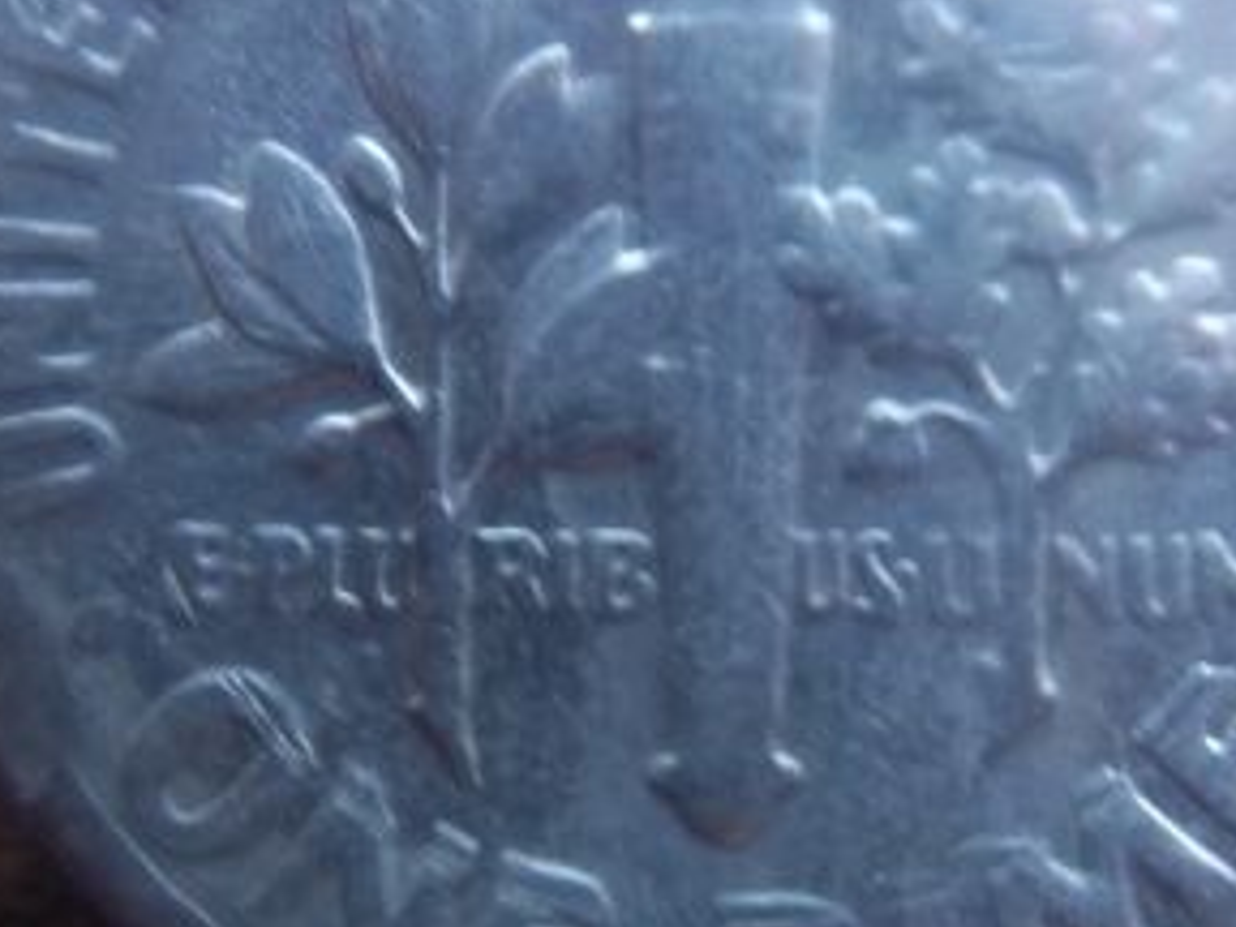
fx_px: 2678
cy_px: 253
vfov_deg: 19.5
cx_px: 571
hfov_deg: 26.0
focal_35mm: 75
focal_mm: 6.5
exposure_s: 1/20
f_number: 3.1
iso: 160
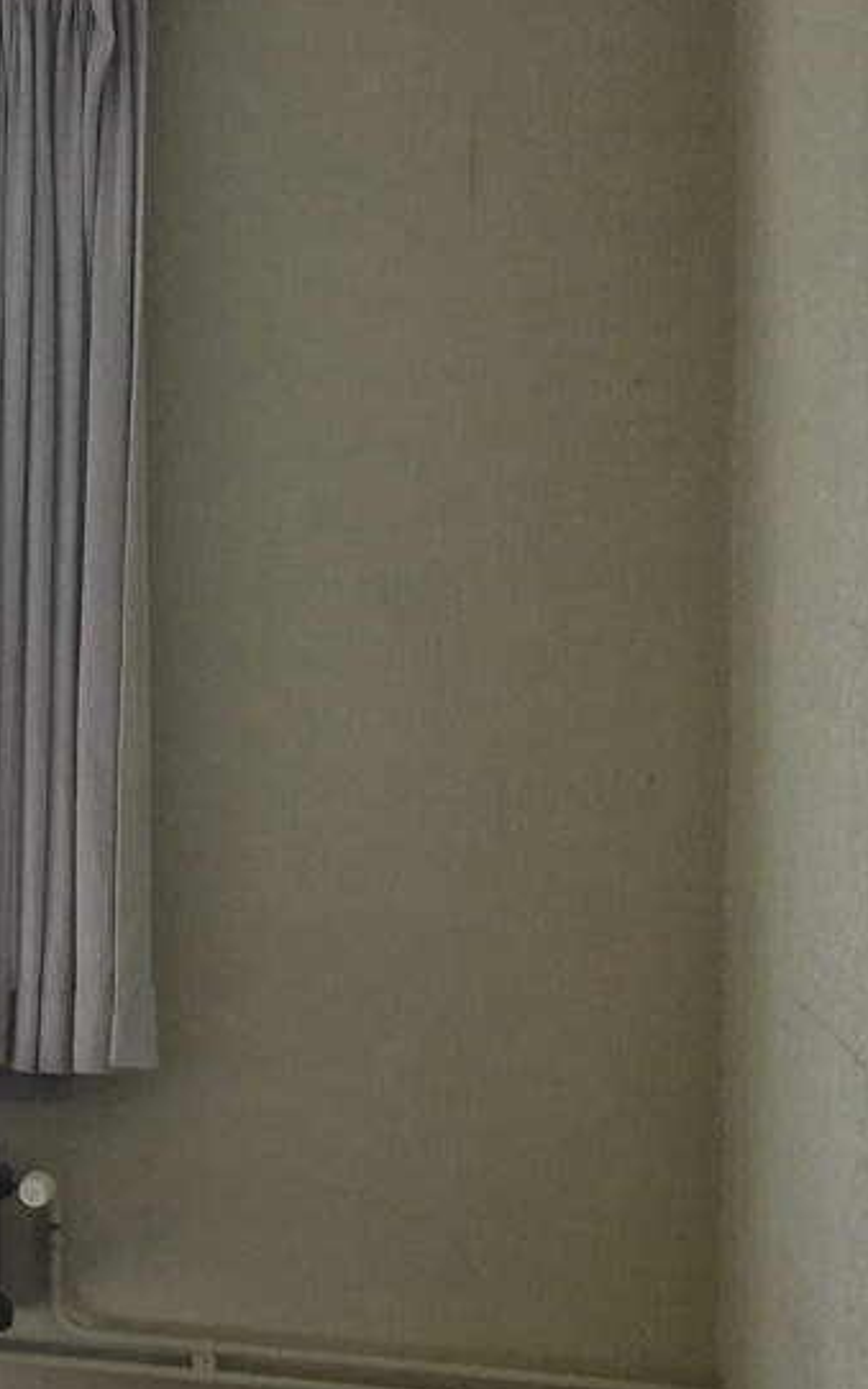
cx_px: -1132
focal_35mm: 72
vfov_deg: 28.6
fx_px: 2724
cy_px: 769
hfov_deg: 13.7
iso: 80
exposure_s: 1/2512
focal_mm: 5.4
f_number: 1.8
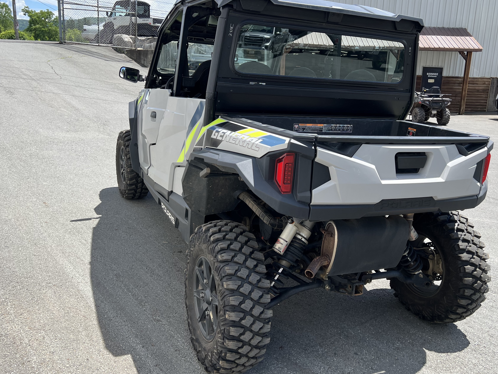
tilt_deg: -13.3
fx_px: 446
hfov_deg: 58.3
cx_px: 255
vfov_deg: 45.4
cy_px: 166
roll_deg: -2.3
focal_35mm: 31
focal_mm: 5.7
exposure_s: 1/1972
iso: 50
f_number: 1.5
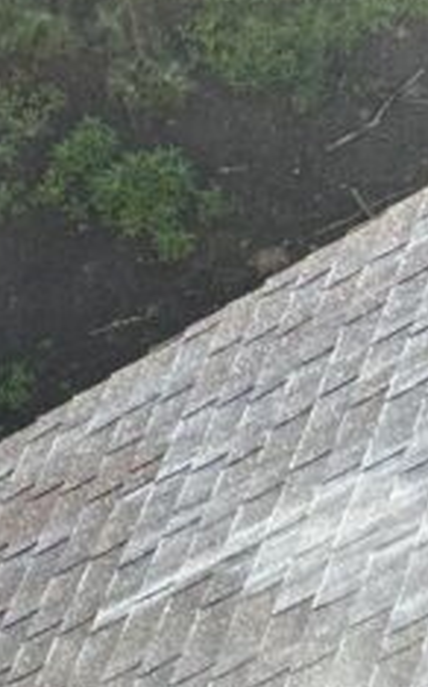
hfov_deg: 5.8
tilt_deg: -35.8
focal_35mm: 223
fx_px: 4167
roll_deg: -1.7
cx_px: -264
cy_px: 332
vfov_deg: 9.4
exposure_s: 1/850
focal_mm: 6.86
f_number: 1.78
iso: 64
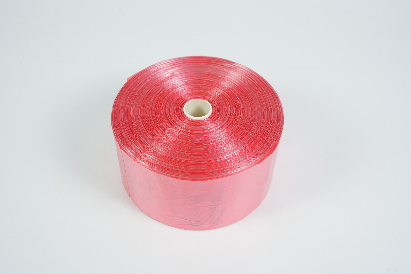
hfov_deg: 48.5
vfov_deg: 33.4
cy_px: 137
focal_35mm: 40
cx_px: 206
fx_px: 457
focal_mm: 40
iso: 1600
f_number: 8
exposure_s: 1/320
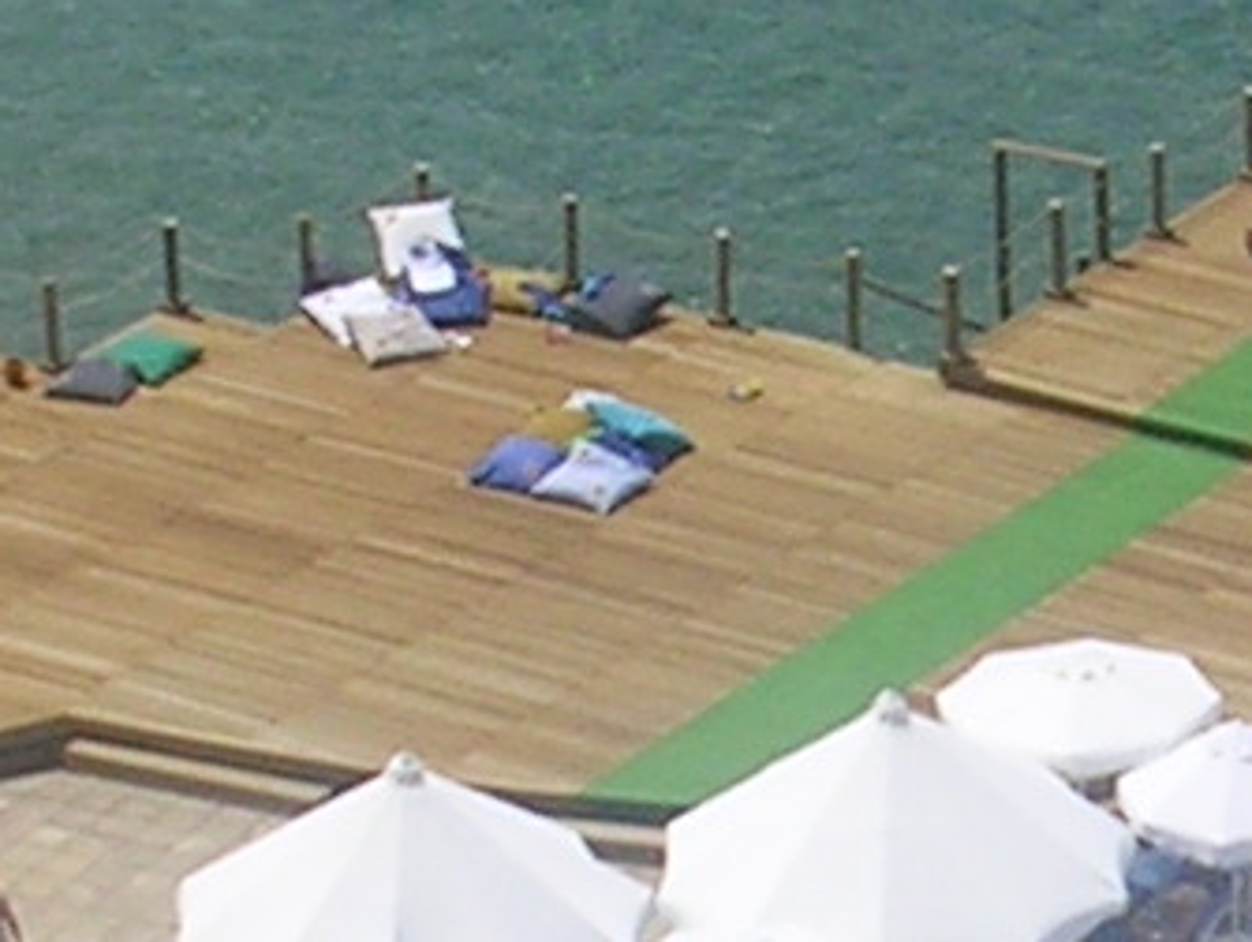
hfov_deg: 8.4
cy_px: 1129
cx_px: 1484
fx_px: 8400
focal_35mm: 232
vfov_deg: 6.4
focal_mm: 5.8
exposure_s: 1/490
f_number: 5.6
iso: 50
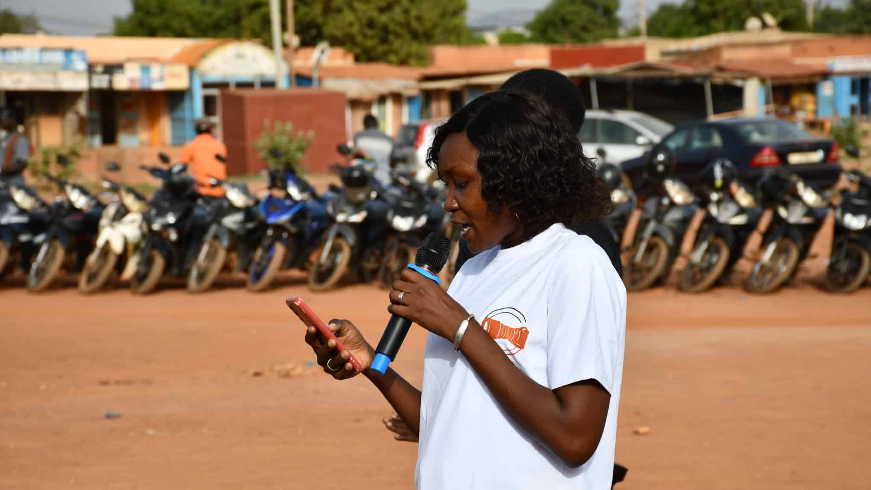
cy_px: 285
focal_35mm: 134
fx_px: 3095
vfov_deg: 9.1
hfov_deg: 16.0
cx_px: 437
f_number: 9
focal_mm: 85
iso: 100
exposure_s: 1/320
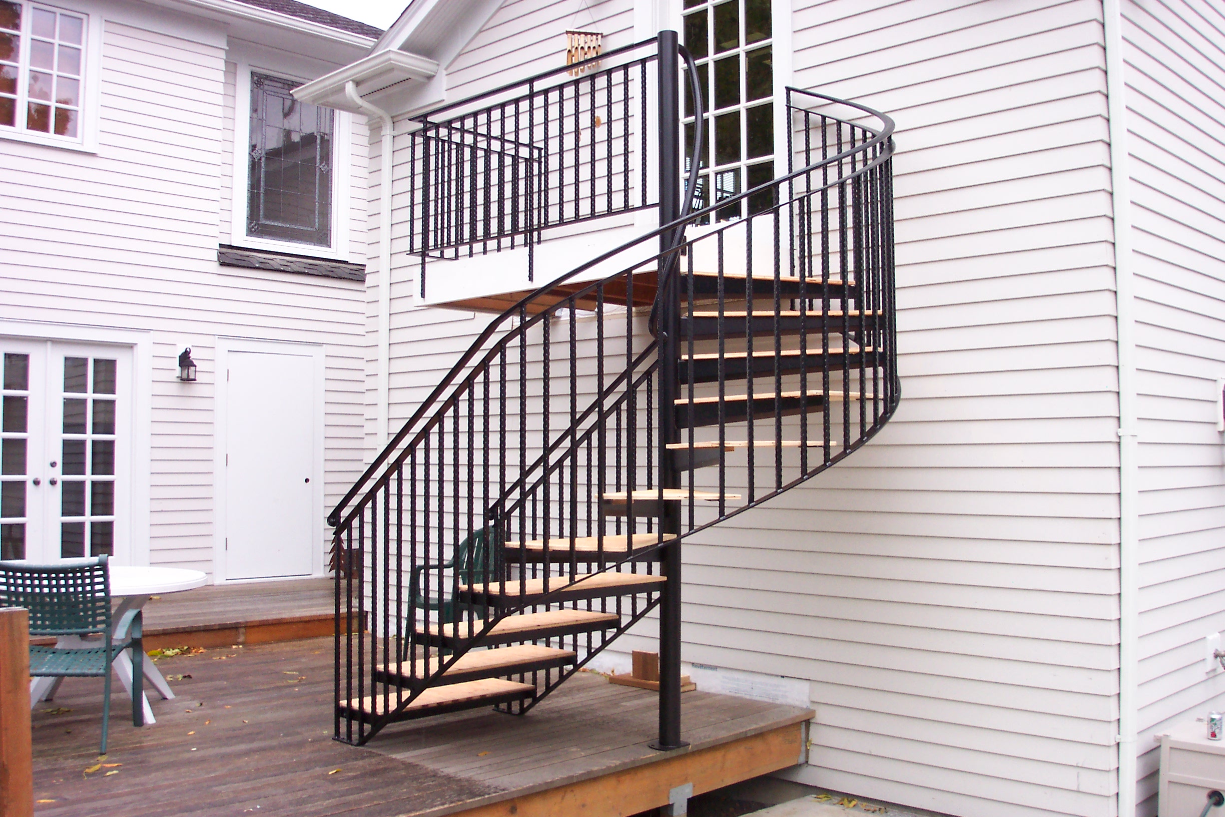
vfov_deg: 37.9
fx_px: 1191
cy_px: 408
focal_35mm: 35
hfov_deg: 54.4
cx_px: 612
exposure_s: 1/125
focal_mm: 7.5
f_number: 2.8
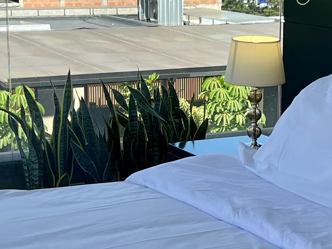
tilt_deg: -11.1
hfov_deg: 18.3
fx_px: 1026
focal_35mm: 107
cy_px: 145
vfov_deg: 13.8
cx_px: 229
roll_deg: +0.3
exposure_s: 1/2299
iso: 50
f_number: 1.5
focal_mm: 5.7
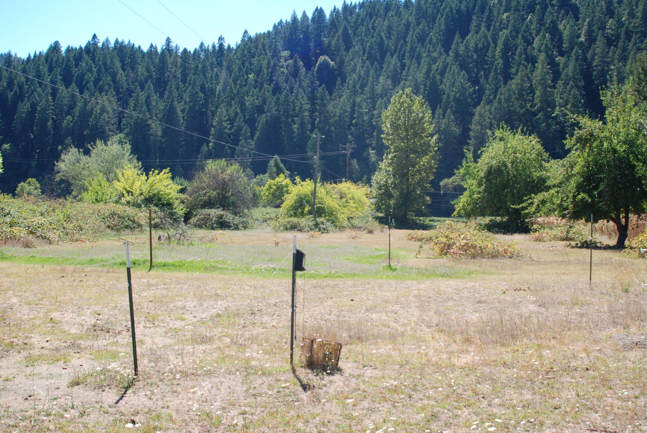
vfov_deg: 32.0
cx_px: 324
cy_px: 216
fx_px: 756
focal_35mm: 42
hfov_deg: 46.3
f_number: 6.3
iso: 100
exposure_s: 1/160
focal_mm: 28
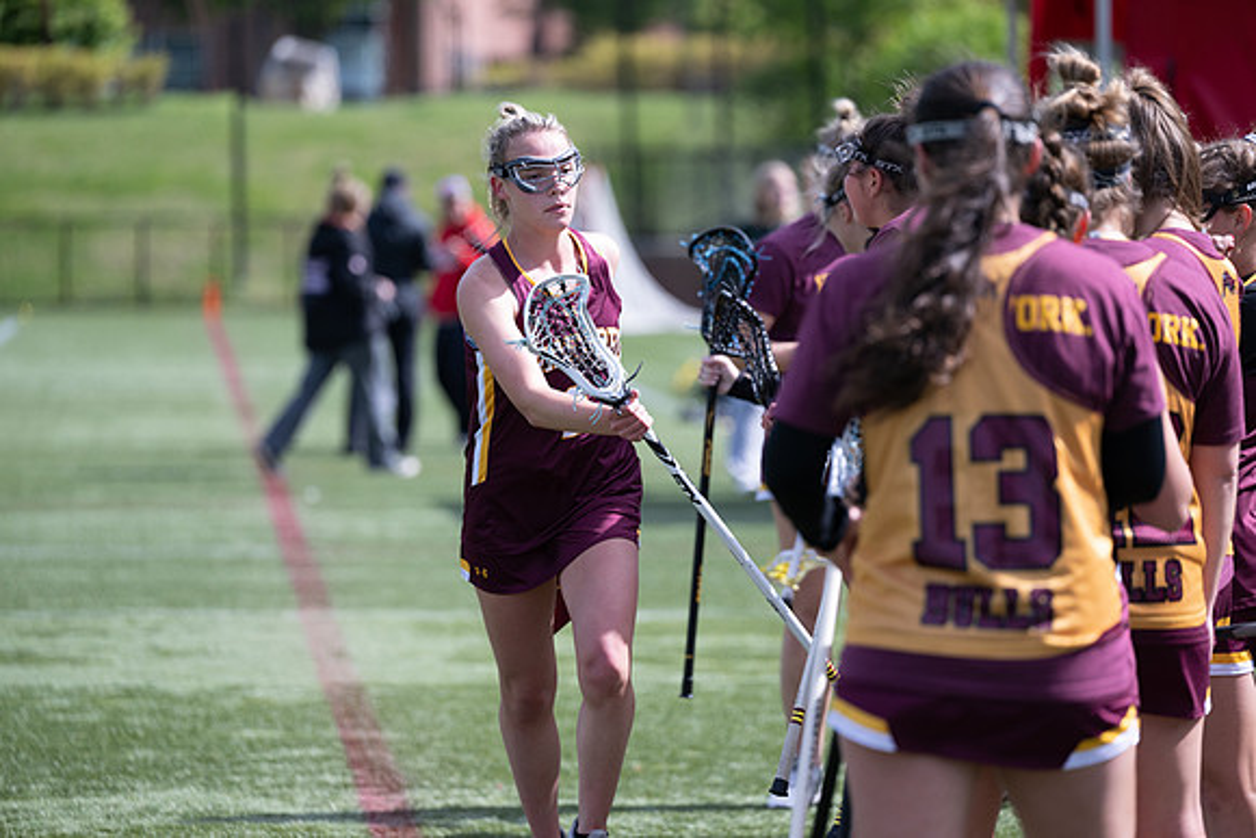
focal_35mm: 200
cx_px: 628
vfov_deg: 6.9
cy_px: 419
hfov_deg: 10.3
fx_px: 6979
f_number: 3.5
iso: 320
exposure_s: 1/2000
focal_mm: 200
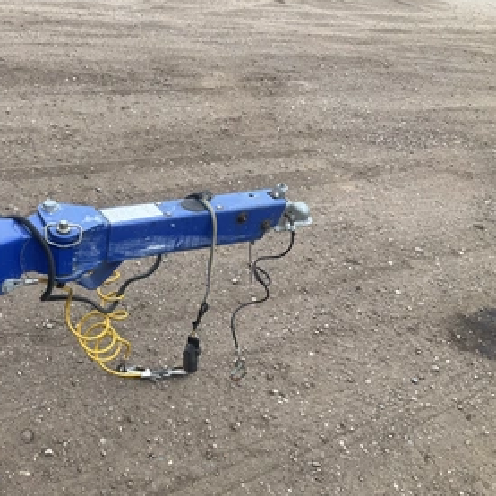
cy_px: 256
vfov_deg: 44.9
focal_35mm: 37
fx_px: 600
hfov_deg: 43.9
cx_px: 145
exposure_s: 1/372
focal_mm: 3
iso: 25
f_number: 1.8
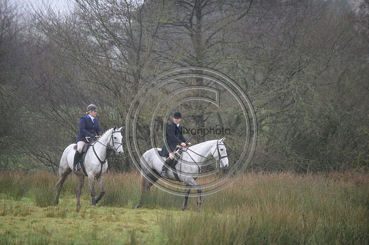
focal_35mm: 200
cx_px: 184
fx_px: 2049
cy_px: 122
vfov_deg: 6.9
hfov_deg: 10.3
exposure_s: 1/800
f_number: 2.8
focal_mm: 200
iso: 1600
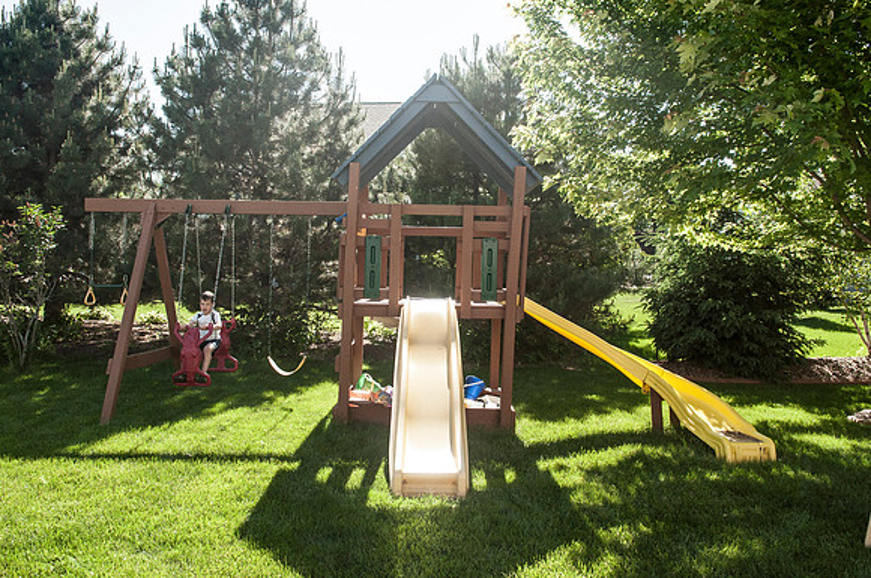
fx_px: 652
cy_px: 289
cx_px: 436
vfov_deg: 47.8
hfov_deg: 67.5
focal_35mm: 27
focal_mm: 18
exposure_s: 1/2000
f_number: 5
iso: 400
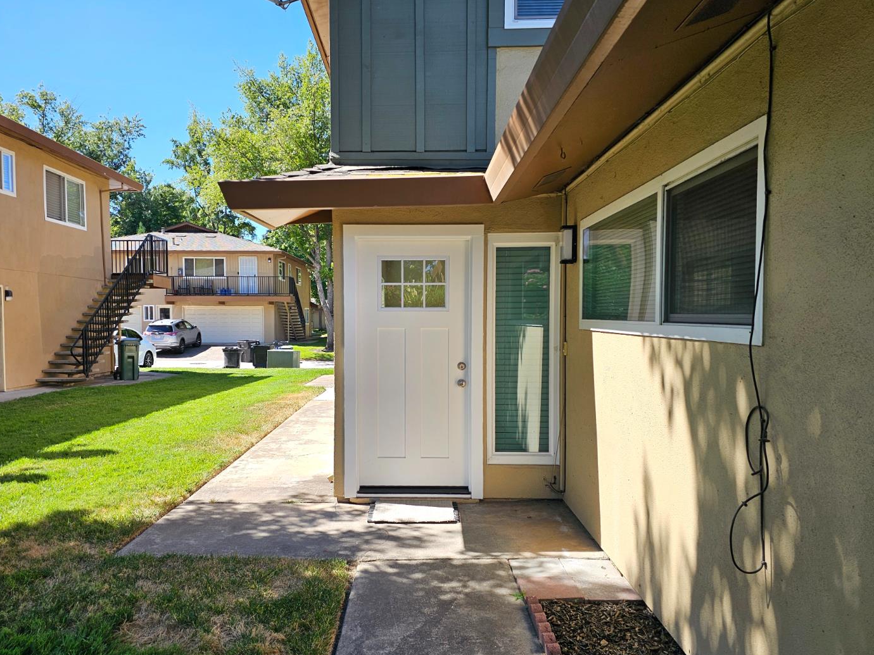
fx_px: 631
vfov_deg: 54.9
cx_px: 408
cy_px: 345
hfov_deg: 69.3
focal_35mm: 25
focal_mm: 6.3
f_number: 1.7
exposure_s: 1/323
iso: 10
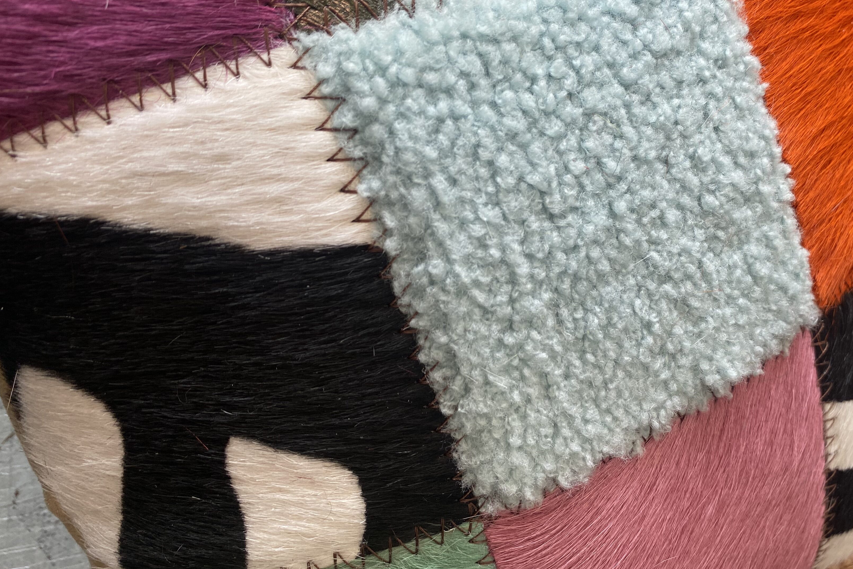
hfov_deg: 55.5
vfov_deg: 38.6
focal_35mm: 34
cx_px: 501
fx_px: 806
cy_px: 211
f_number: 1.8
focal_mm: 4.25
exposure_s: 1/121
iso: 64
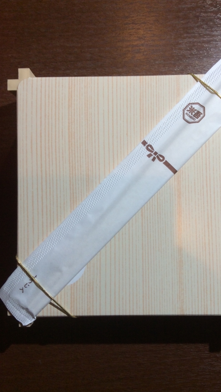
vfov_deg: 56.6
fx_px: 365
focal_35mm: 35
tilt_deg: -88.9
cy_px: 197
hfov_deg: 33.5
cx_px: 139
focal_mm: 3.3
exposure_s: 1/60
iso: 40
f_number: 2.4
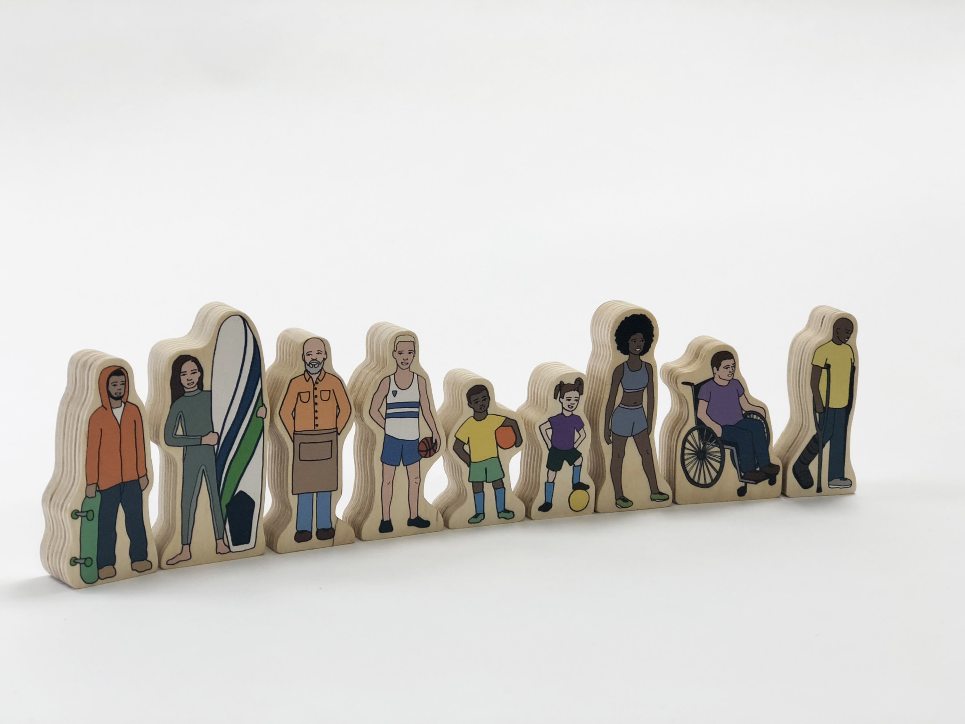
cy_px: 362
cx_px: 482
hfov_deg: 33.8
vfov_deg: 25.7
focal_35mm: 57
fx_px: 1589
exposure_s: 1/50
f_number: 2.8
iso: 32
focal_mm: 6.6
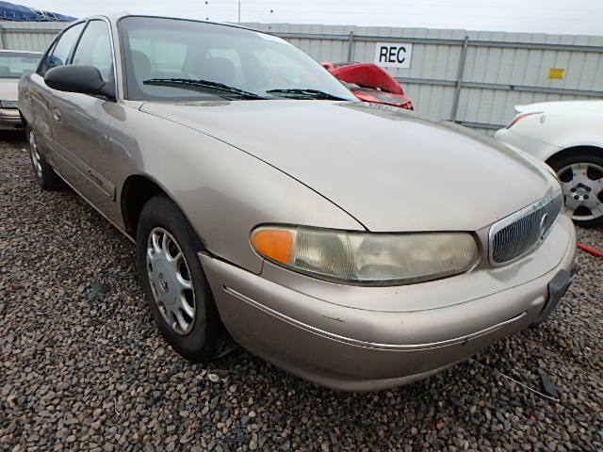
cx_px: 302
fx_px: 366
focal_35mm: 21
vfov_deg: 63.4
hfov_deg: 79.0
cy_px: 226
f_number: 3.5
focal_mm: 3.7
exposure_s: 1/125
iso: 125
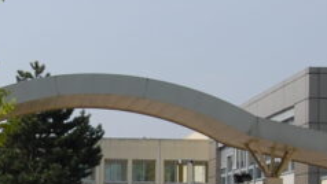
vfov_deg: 7.8
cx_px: -59
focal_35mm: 155
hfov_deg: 13.5
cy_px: 175
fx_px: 1346
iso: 200
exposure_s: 1/400
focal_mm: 23
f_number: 10
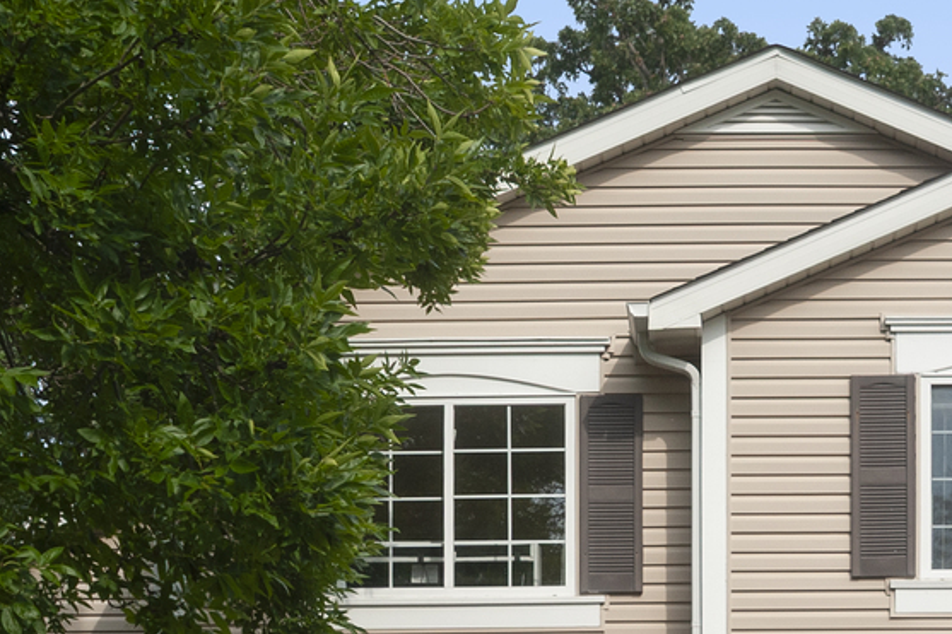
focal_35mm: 102
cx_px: 749
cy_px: 583
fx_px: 2696
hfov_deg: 19.8
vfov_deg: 13.3
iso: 400
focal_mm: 35
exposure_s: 1/1250
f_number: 8
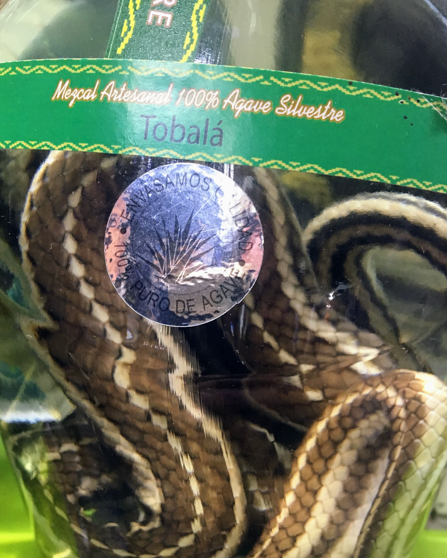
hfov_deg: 42.2
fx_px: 579
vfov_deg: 51.5
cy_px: 298
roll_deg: -0.9
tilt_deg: -21.3
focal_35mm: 35
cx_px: 197
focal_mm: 4.15
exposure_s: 1/30
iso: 160
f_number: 2.2
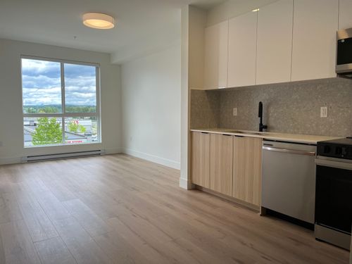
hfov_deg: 67.3
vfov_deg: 53.1
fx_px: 264
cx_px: 176
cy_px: 132
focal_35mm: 26
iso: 50
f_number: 1.6
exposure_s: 1/290
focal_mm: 5.1
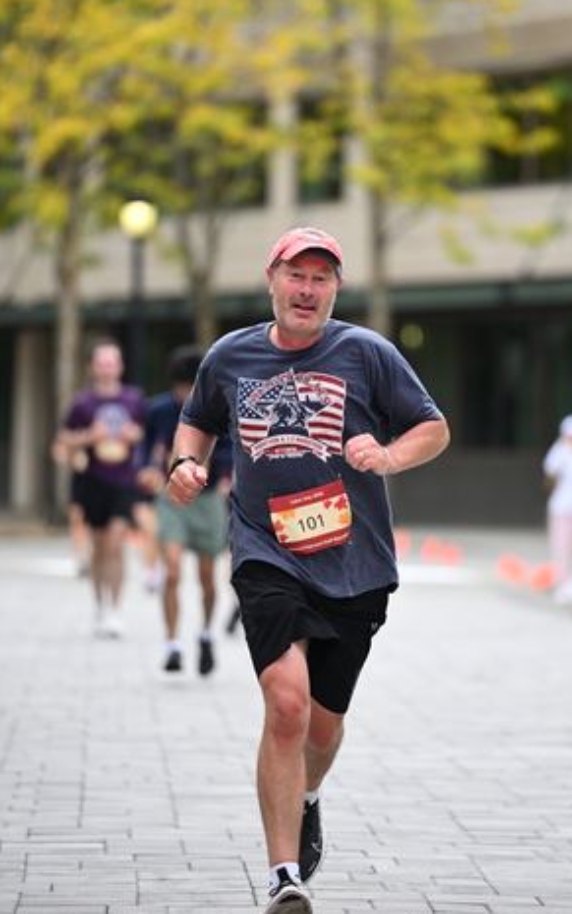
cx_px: 357
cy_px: 428
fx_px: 5706
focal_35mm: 229
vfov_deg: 9.2
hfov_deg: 5.7
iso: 640
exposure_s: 1/2000
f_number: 2.8
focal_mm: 190
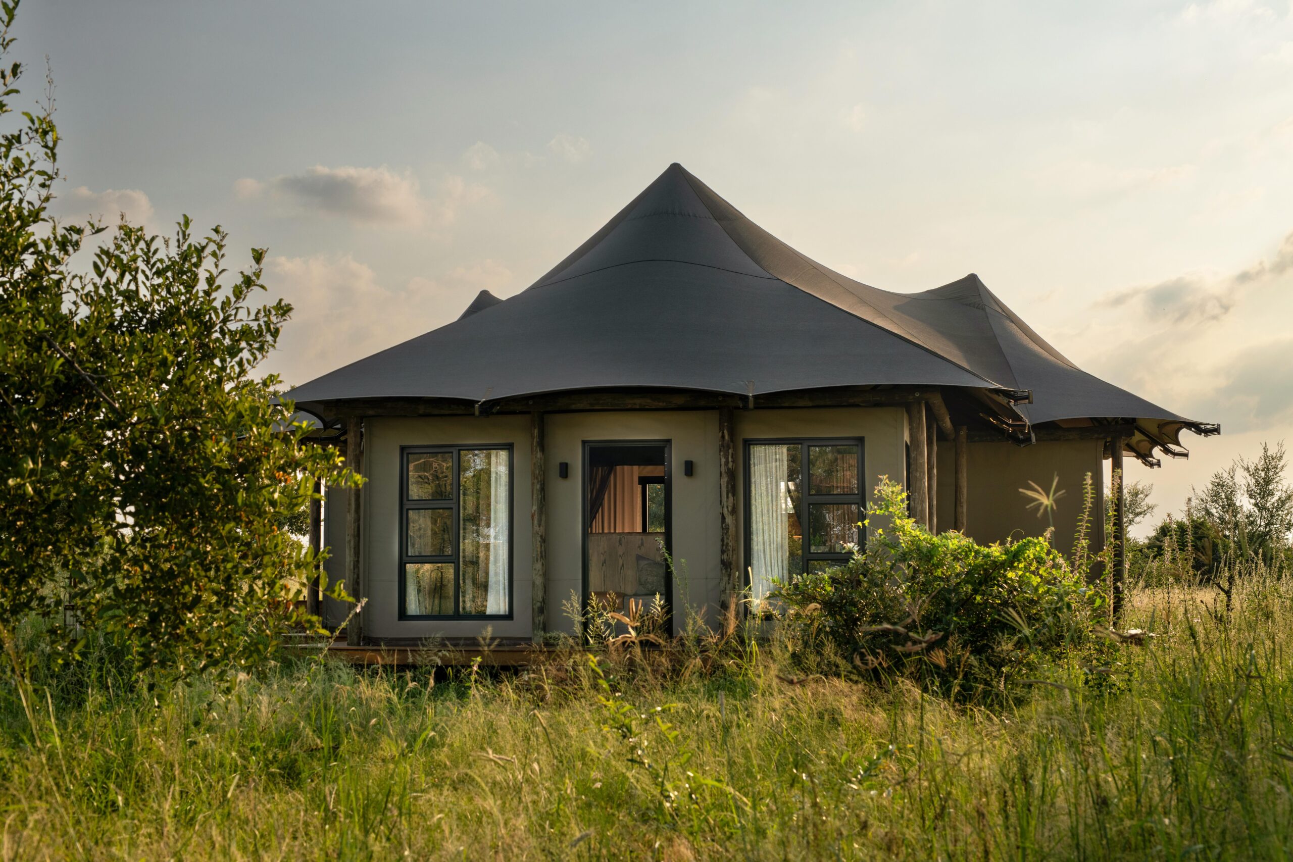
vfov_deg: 27.0
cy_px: 431
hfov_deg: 39.6
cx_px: 646
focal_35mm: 50
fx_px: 1796
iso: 200
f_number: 9
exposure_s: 1/2500
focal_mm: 50
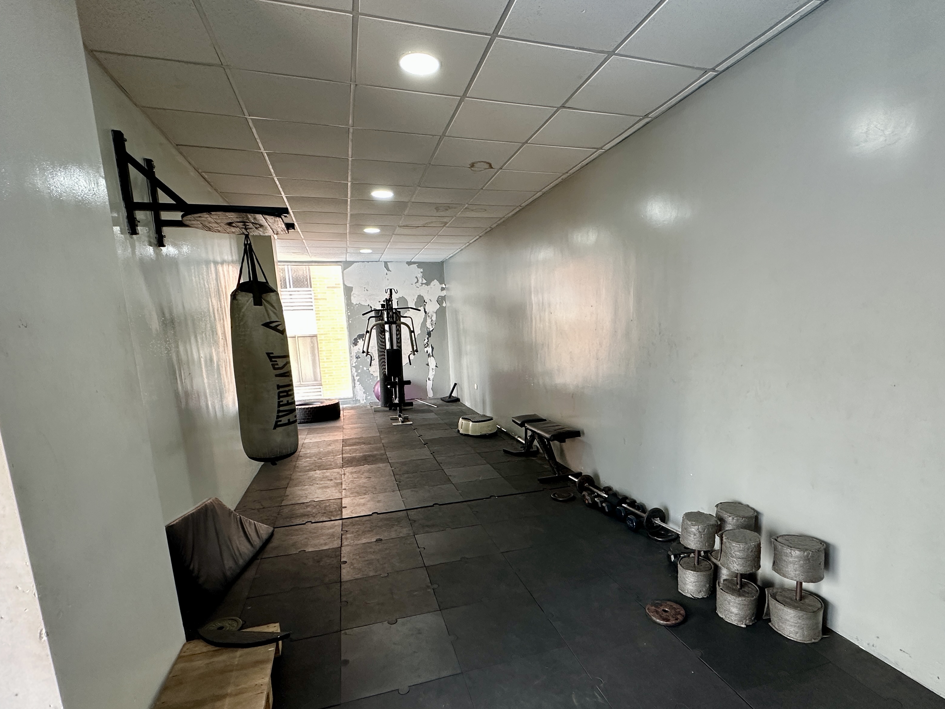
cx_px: 507
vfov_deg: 71.1
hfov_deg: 87.6
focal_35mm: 18
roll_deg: +1.4
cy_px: 411
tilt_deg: -9.1
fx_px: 491
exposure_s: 1/99
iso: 200
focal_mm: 2.22
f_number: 2.2
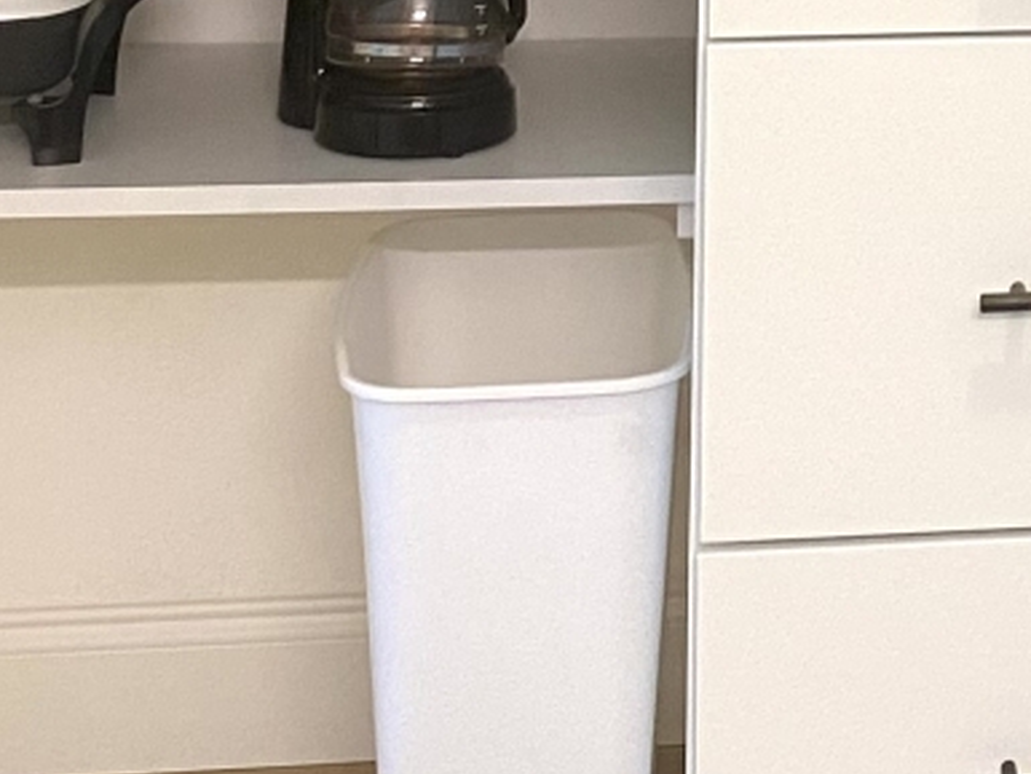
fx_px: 3218
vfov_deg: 13.1
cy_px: -343
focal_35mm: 108
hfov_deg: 17.2
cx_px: 1301
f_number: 1.8
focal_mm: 4.25
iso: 200
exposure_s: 1/60
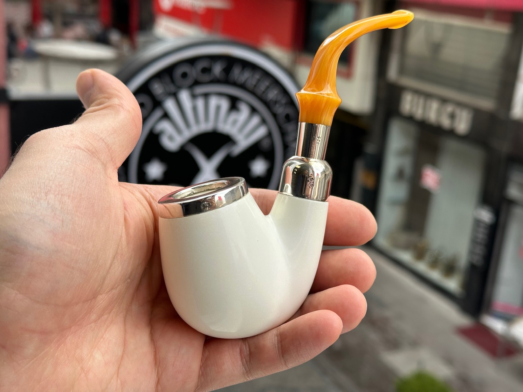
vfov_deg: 30.3
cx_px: 262
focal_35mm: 48
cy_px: 196
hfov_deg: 39.7
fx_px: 725
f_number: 1.78
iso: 64
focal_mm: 6.86
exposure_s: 1/1414
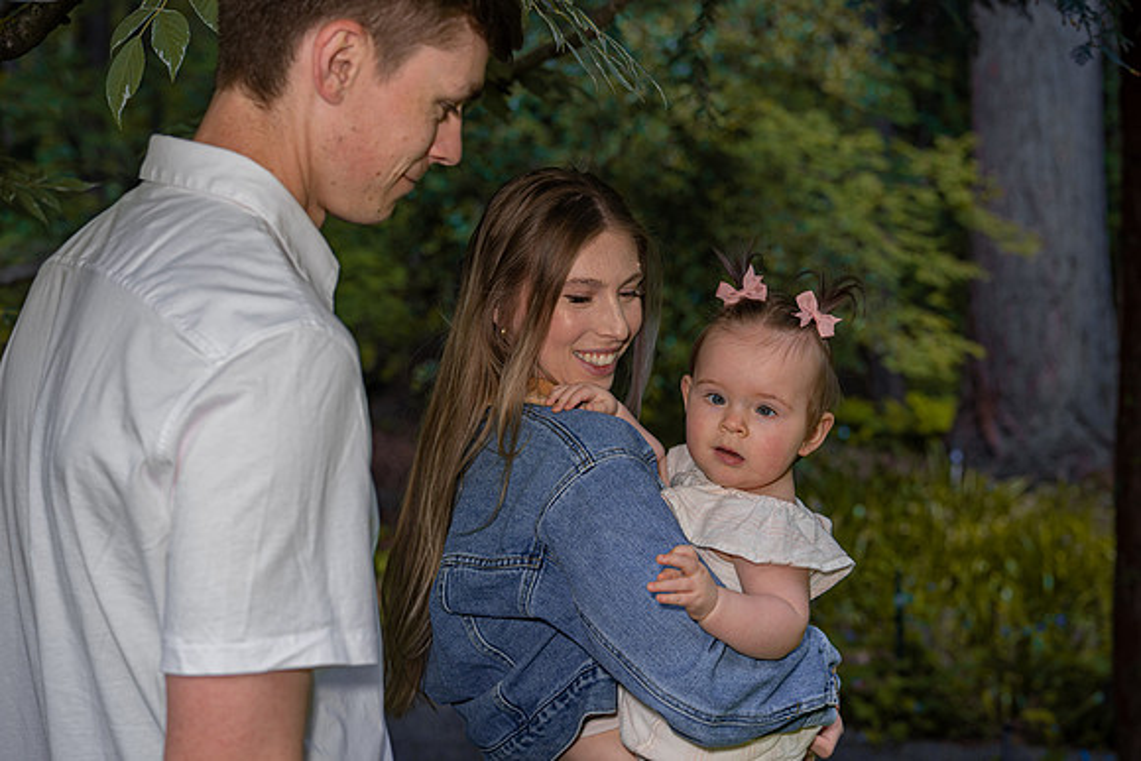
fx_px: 1874
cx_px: 656
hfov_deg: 33.8
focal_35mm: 59
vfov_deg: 23.0
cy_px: 403
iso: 64
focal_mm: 50
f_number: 3.5
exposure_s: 1/200
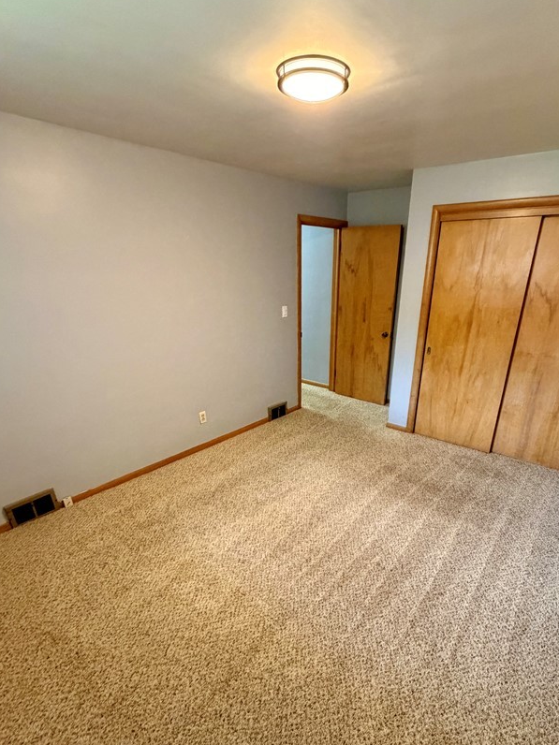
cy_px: 436
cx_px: 310
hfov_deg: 71.4
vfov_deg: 87.0
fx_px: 388
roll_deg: -1.0
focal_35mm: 18
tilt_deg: -24.5
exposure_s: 1/60
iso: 640
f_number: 2.2
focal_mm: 2.22
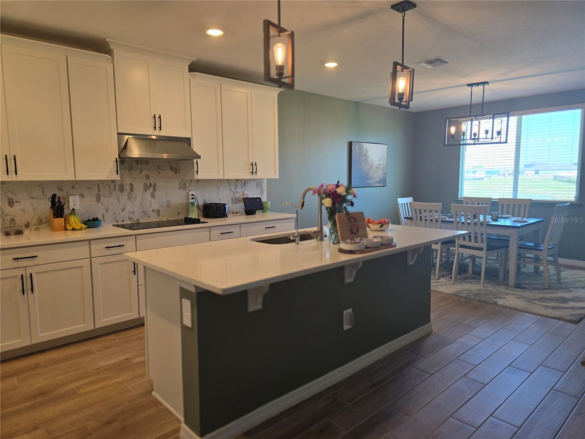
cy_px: 220
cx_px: 292
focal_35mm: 23
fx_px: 389
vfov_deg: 58.9
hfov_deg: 73.9
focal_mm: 6.3
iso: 80
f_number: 1.7
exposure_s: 1/120
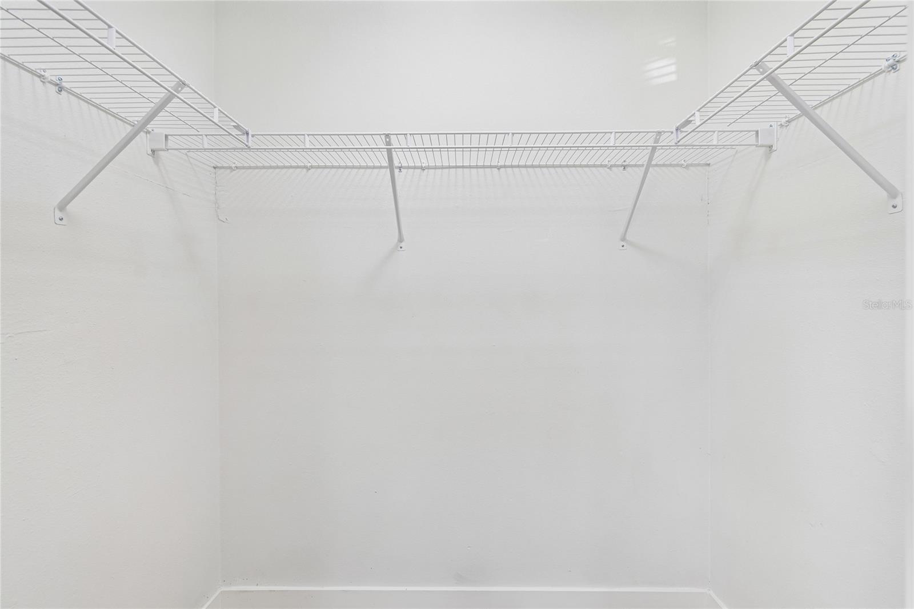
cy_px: 304
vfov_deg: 77.3
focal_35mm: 15
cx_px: 457
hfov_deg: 100.4
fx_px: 381
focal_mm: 10
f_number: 7.1
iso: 100
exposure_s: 1/13
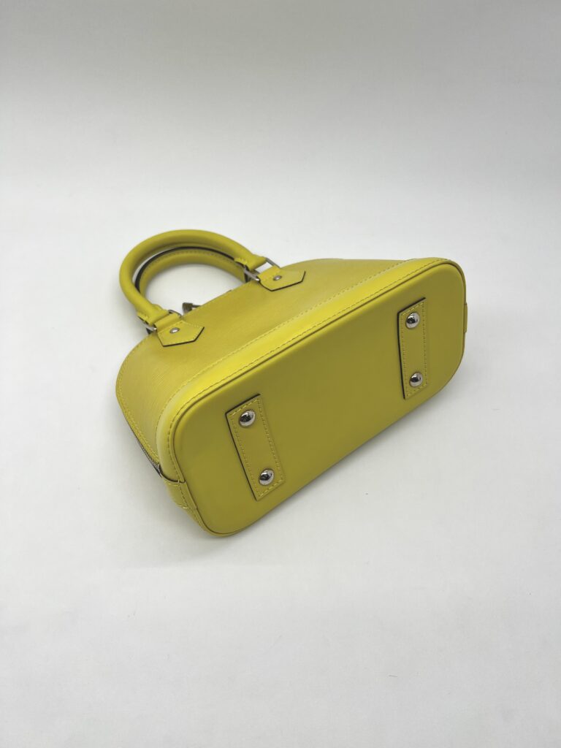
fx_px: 562
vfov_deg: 67.3
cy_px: 374
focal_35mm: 26
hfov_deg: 53.1
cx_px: 280
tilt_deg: -49.5
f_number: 1.5
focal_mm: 5.7
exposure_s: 1/441
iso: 50
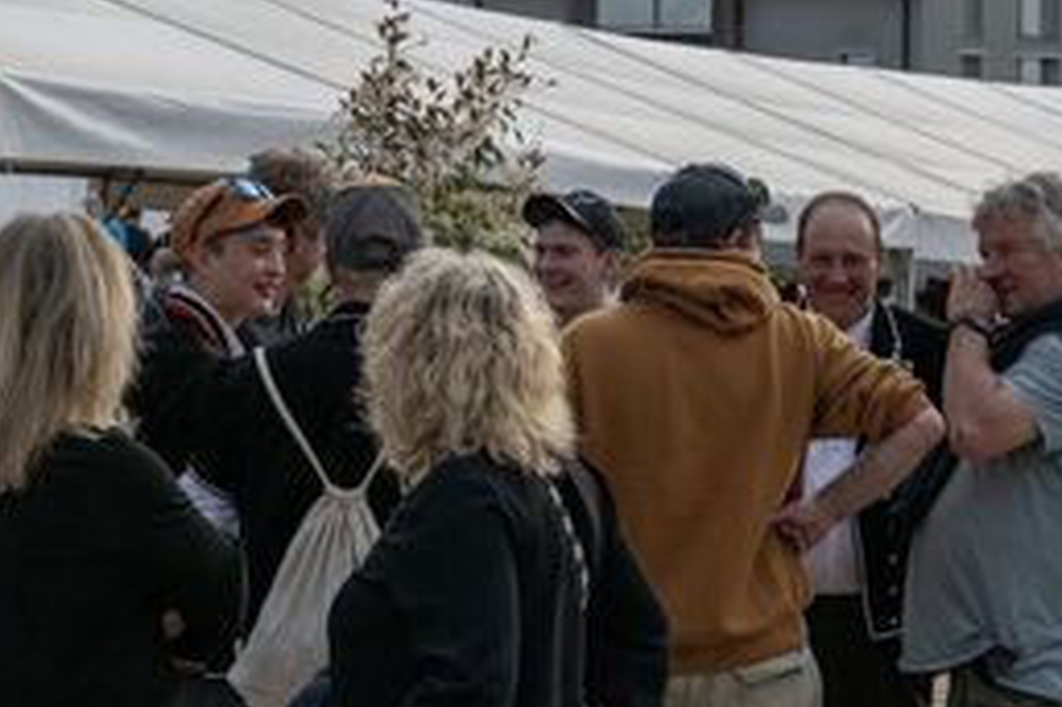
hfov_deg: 19.8
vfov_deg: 13.2
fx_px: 3036
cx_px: 343
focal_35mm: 103
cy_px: 203
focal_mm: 49
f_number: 8
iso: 400
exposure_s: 1/640
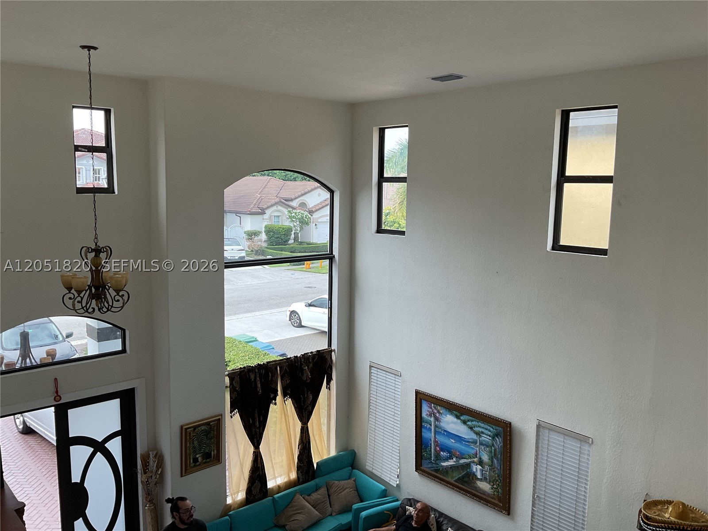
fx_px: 593
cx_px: 354
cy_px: 266
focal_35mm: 29
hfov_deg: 61.7
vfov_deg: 48.2
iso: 50
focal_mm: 3
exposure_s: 1/120
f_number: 1.8
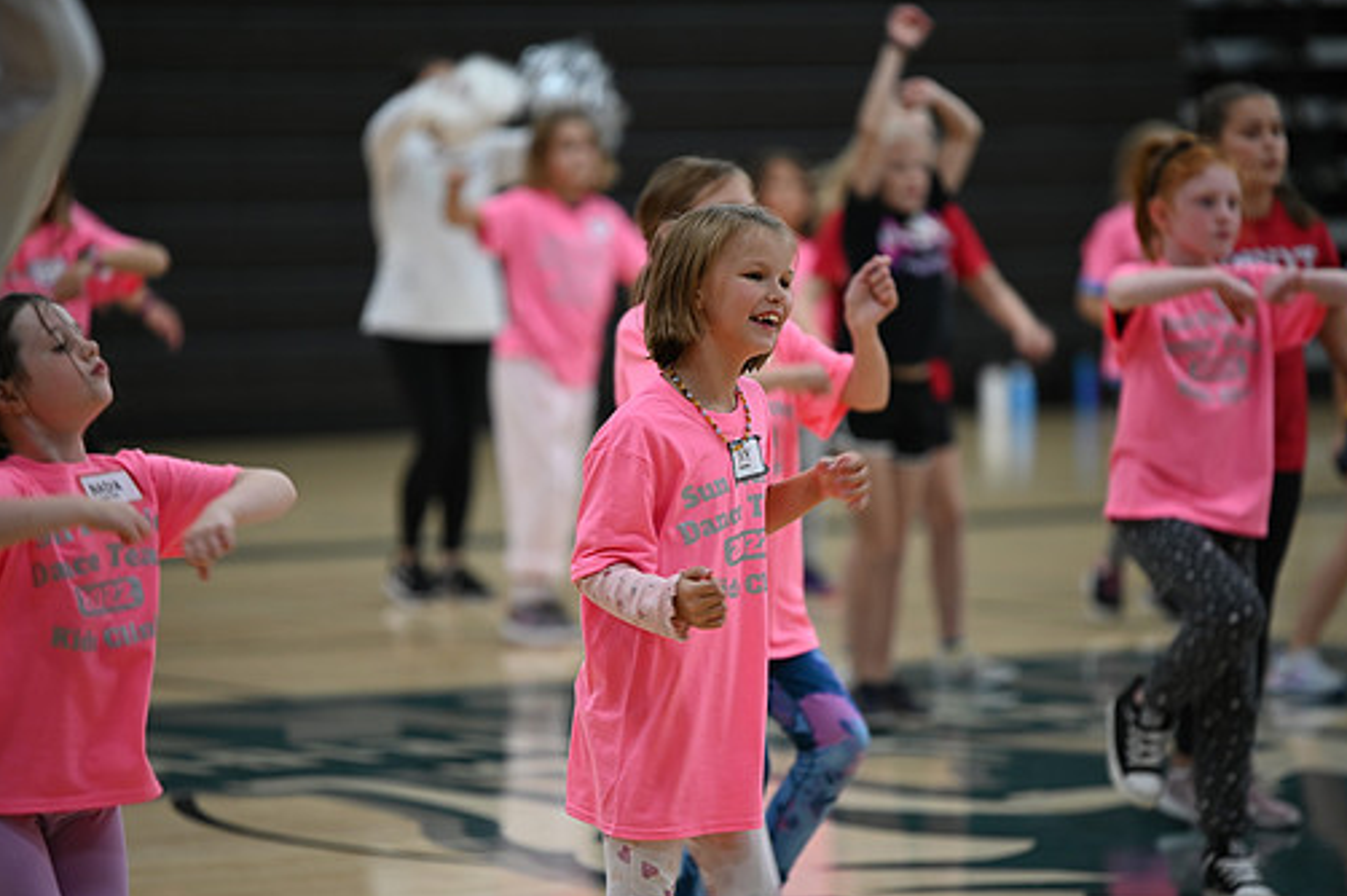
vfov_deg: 5.9
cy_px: 504
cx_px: 684
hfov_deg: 8.9
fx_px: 8637
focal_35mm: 231
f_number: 2.8
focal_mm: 200
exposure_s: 1/100
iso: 800
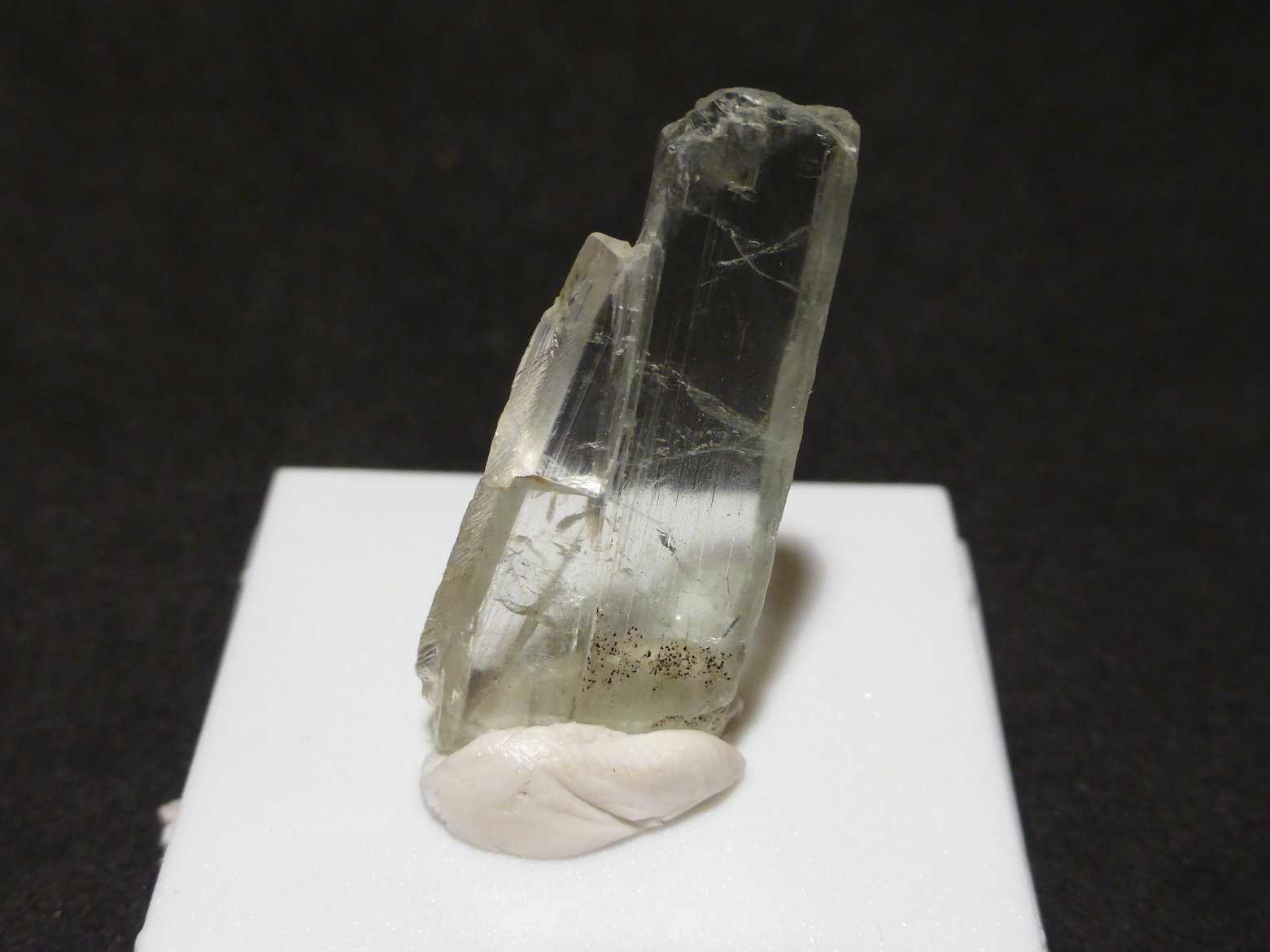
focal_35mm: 41
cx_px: 644
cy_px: 472
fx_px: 1504
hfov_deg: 45.8
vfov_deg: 35.1
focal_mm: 6.9
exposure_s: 1/60
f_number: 3.9
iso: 400
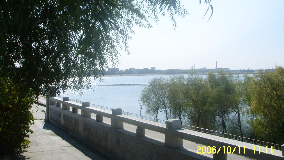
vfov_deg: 27.6
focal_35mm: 43
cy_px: 56
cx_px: 141
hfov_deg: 47.4
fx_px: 324
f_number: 6.3
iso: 50
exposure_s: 1/350
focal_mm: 6.6
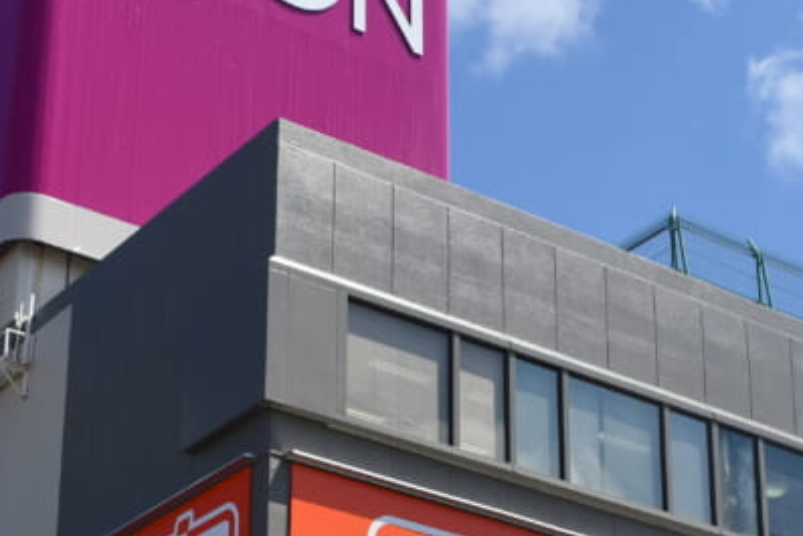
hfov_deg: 23.3
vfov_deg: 15.3
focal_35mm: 87
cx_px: 336
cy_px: 592
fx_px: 1941
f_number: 9.5
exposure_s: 1/350
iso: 100
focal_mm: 18
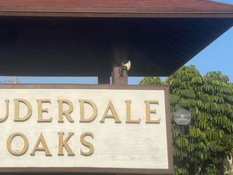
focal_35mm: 111
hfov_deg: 17.5
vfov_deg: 13.3
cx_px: 36
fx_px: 747
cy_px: 34
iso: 20
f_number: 2.2
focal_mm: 7.5
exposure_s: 1/1233
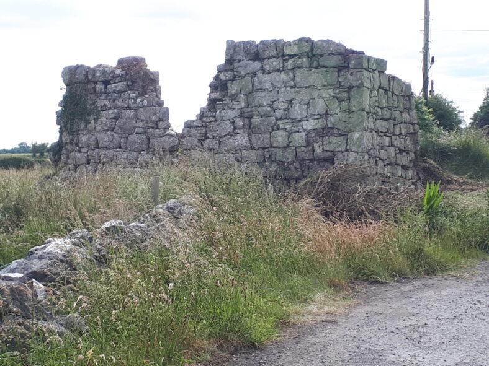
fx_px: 381
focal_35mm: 27
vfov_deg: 51.4
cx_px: 244
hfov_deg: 65.3
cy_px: 183
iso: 40
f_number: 1.9
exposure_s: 1/832
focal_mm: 3.6
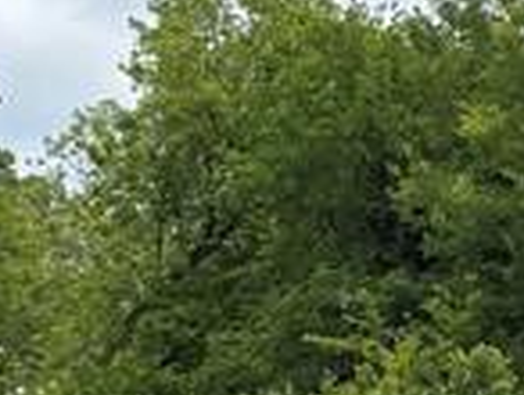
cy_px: 338
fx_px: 2760
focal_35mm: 182
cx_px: 538
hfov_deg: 10.7
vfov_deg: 8.2
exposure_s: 1/3311
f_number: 1.6
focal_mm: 5.96
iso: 50
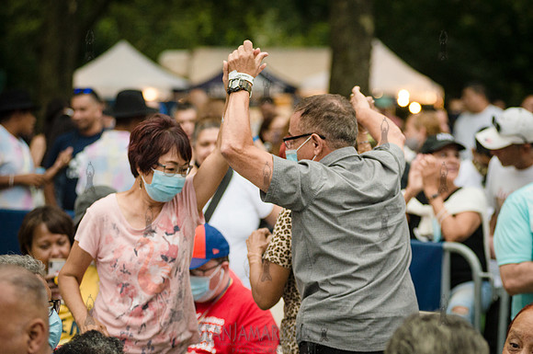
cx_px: 311
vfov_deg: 11.1
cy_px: 208
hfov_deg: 16.7
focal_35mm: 123
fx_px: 1814
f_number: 4
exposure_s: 1/320
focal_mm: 105
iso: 2000
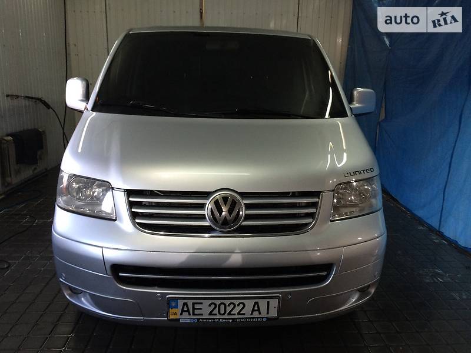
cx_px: 236
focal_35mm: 29
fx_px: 395
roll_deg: -1.4
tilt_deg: -14.9
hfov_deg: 61.7
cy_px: 176
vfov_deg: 48.2
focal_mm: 4.2
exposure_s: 1/33
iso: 100
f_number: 2.2
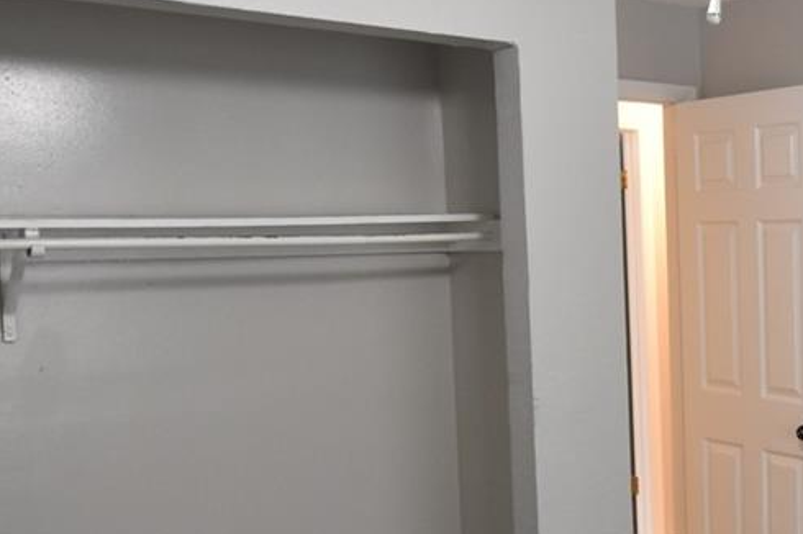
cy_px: 341
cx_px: 811
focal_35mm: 49
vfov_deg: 27.4
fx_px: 1092
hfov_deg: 36.2
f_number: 3.5
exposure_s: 1/30
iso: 800
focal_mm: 10
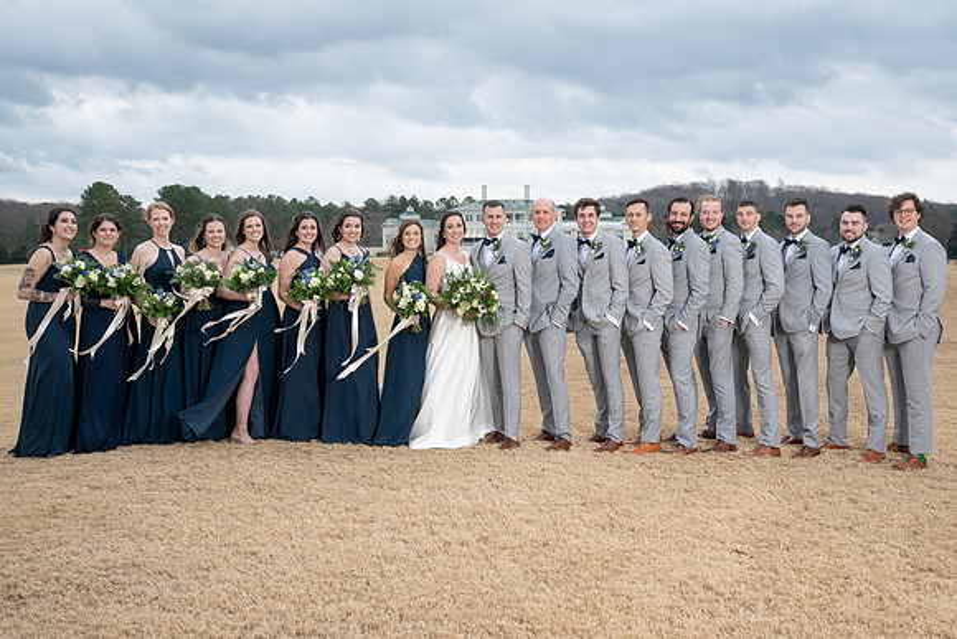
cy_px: 292
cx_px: 486
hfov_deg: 52.4
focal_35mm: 37
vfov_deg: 36.4
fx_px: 971
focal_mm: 33
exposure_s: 1/250
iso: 320
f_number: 5.6
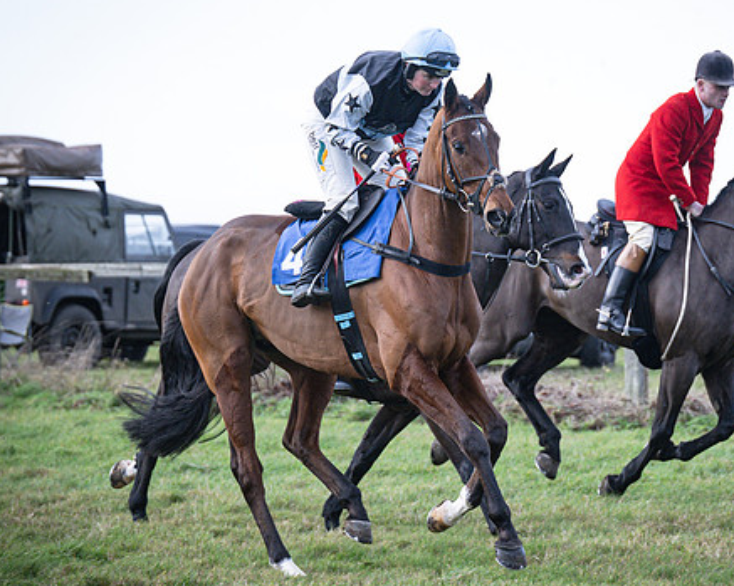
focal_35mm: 219
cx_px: 508
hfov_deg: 8.8
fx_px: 4754
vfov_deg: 7.1
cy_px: 352
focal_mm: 83
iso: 400
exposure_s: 1/1000
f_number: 2.8
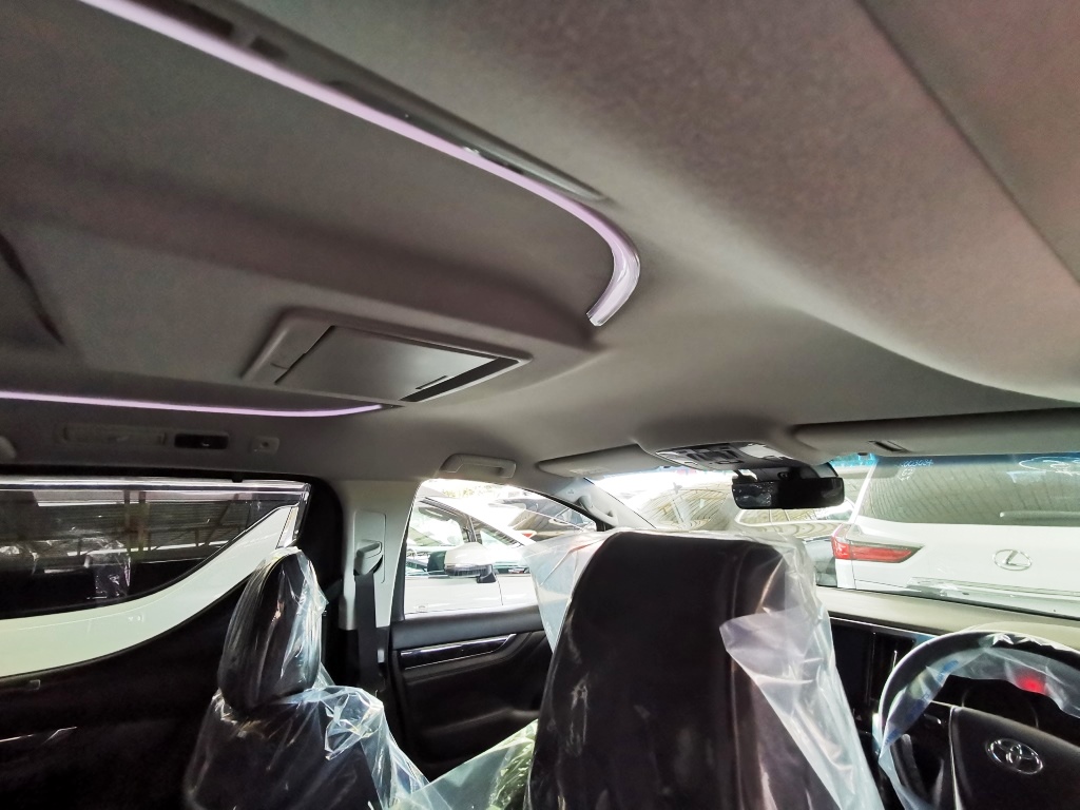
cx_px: 540
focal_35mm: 17
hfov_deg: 91.0
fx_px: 530
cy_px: 405
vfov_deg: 74.7
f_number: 2.2
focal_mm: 2.23
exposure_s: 1/33.3
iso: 400
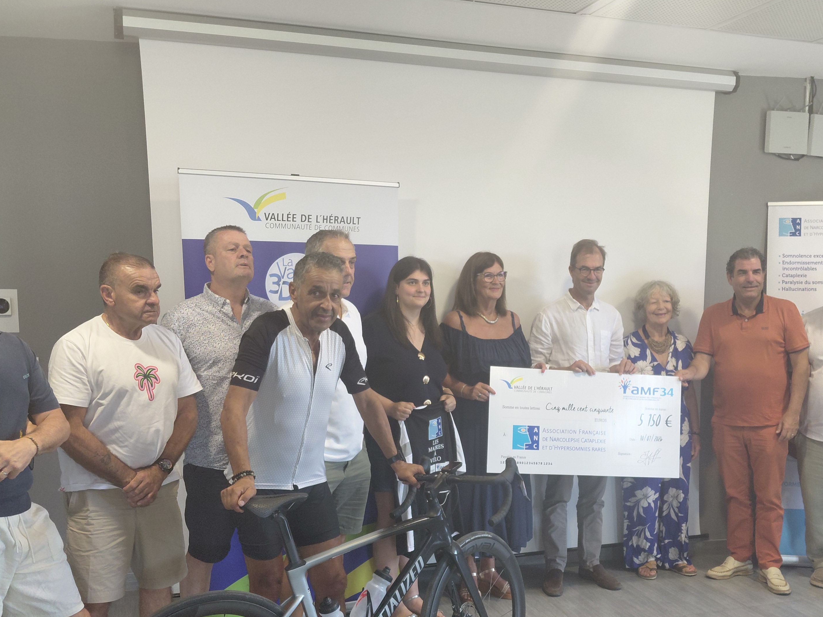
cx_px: 488
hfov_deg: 51.1
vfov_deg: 39.3
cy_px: 399
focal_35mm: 36
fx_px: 856
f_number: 1.8
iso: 160
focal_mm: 4.69
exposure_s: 1/50.1
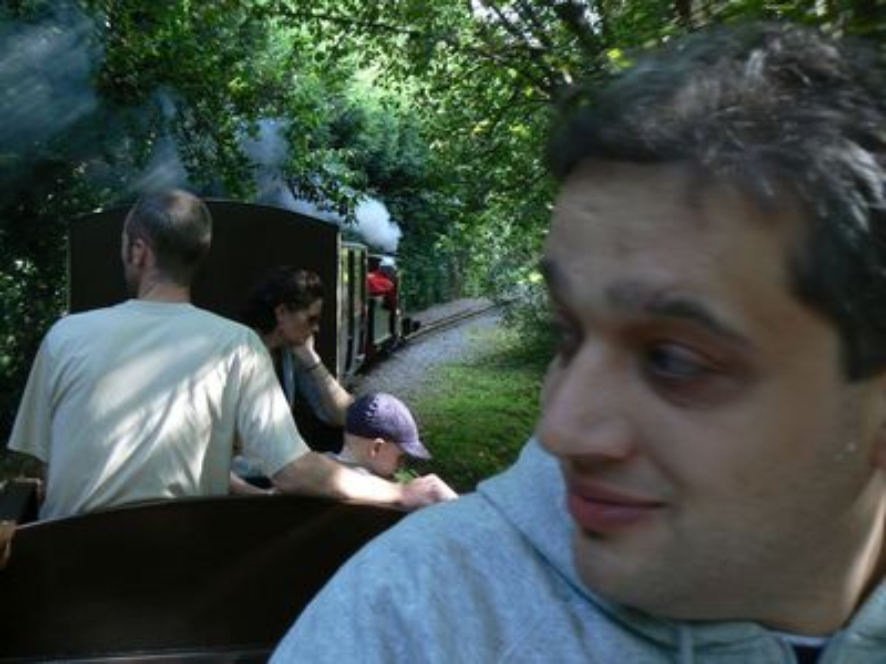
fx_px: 921
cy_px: 332
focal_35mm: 36
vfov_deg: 39.7
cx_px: 443
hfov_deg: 51.4
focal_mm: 6
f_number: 3.6
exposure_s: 1/30
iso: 80
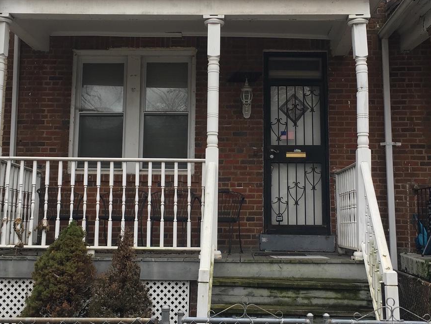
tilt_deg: +8.8
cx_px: 215
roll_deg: -0.7
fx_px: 635
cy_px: 129
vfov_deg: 28.5
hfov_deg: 37.5
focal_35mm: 51
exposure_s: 1/120
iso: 25
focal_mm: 4.15
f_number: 2.2
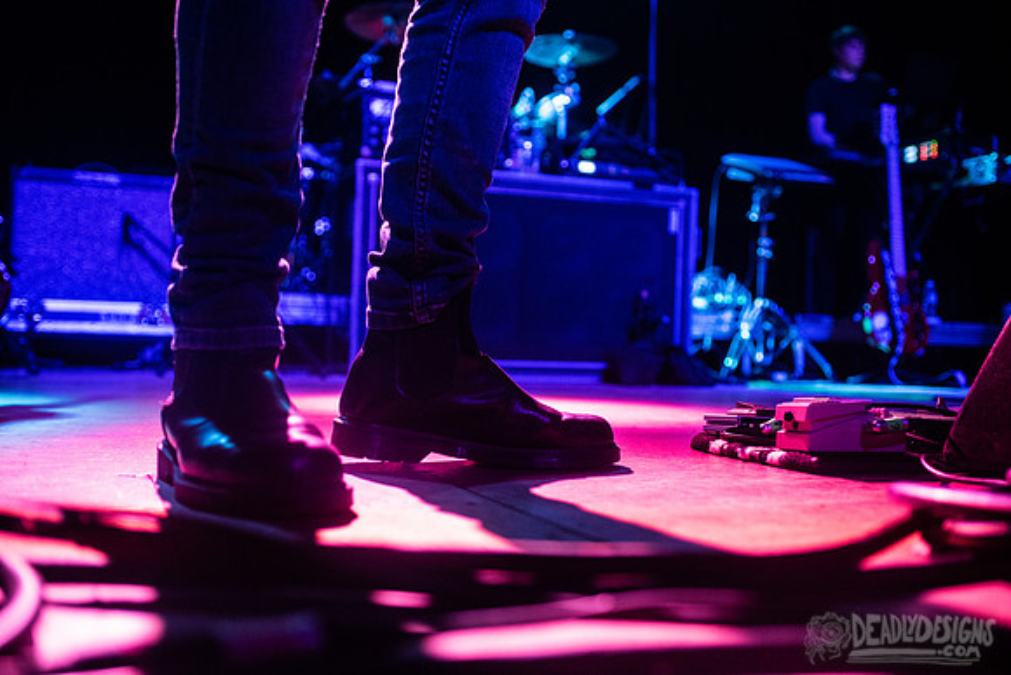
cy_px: 338
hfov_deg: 48.4
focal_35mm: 40
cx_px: 506
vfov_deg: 33.4
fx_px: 1124
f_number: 3.2
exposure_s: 1/320
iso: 3200
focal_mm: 40
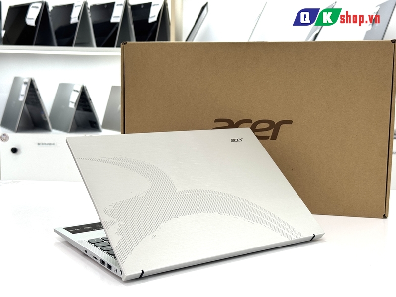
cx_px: 198
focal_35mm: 48
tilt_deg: -7.4
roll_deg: +0.2
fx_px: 549
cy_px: 148
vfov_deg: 30.3
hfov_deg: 39.7
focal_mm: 6.76
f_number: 1.78
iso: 64
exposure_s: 1/121
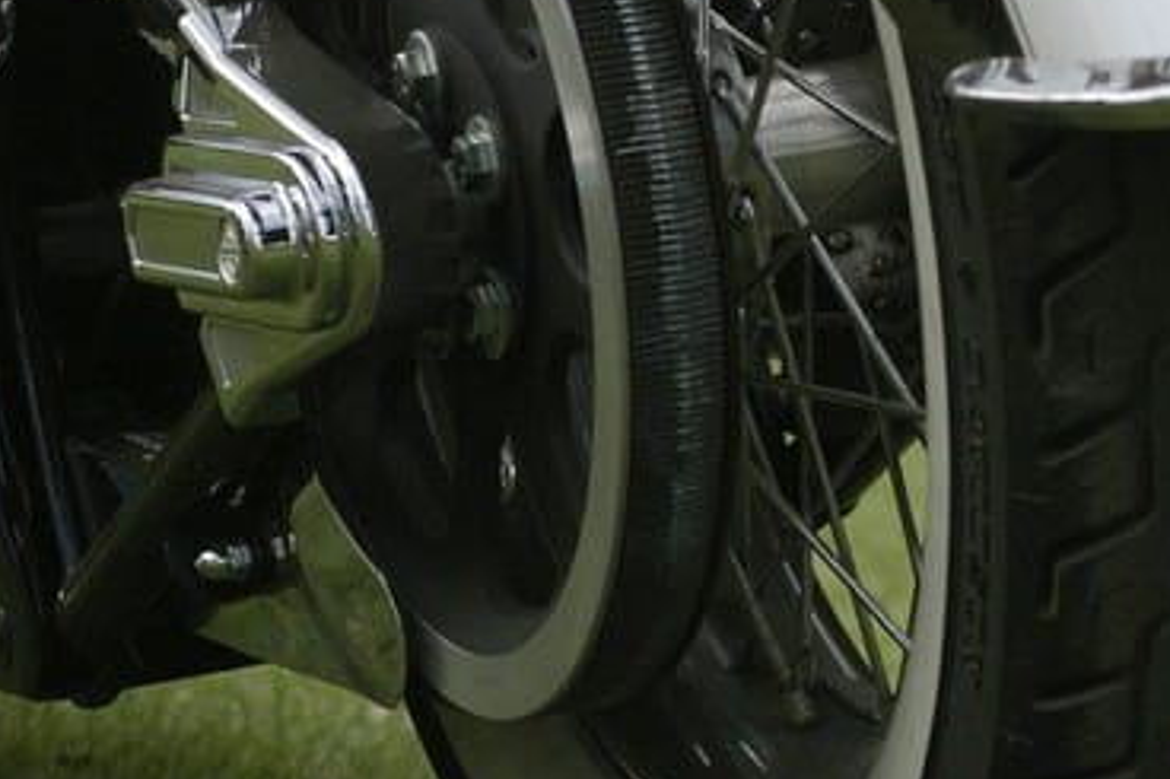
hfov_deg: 9.3
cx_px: 67
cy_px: -135
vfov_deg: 6.2
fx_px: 7192
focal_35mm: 221
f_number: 5
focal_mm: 53
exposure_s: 1/2000
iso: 800
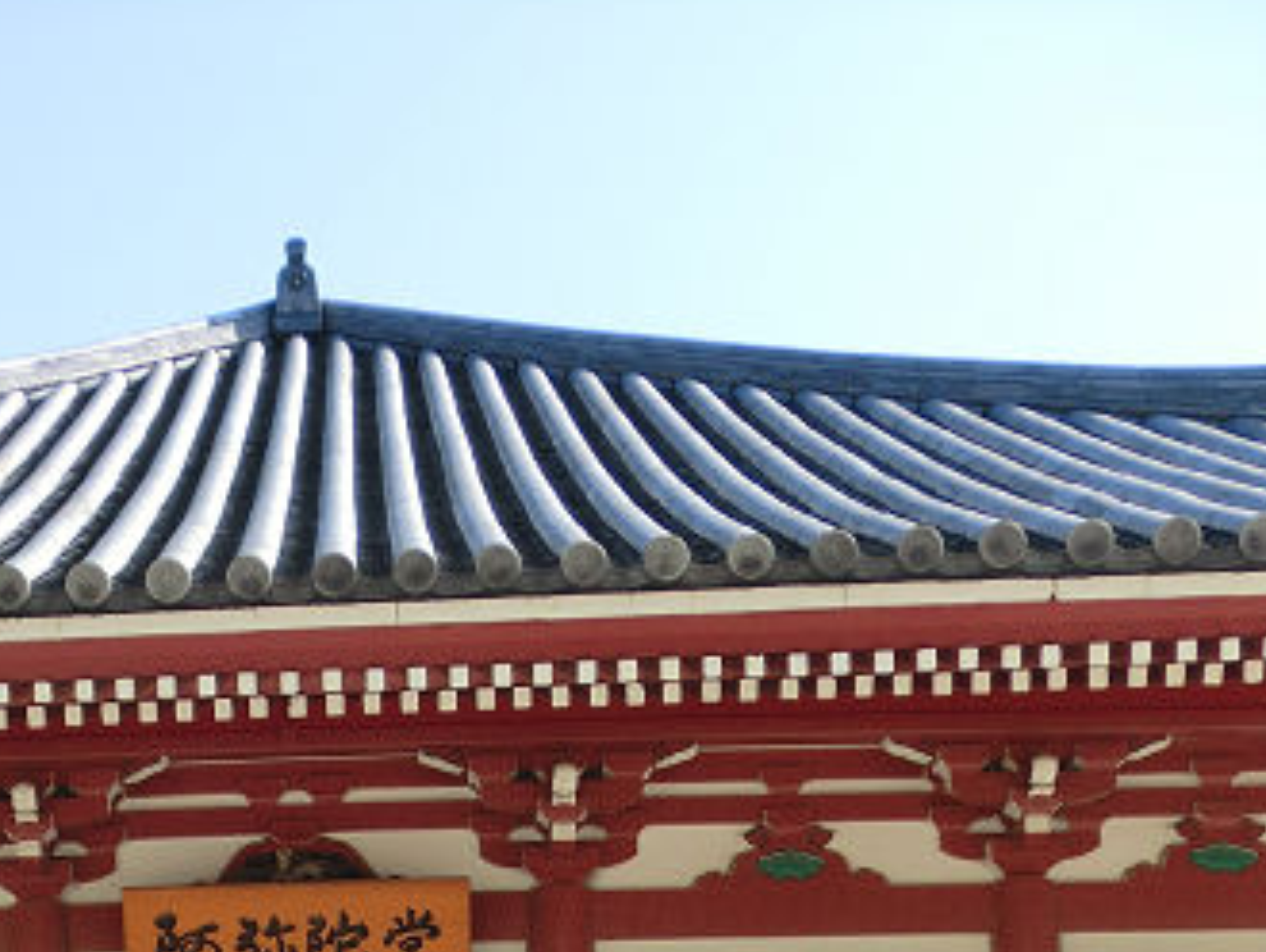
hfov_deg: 30.8
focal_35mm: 61
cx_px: 246
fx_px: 2233
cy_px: 917
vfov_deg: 23.2
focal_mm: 5
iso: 100
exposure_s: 1/640
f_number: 3
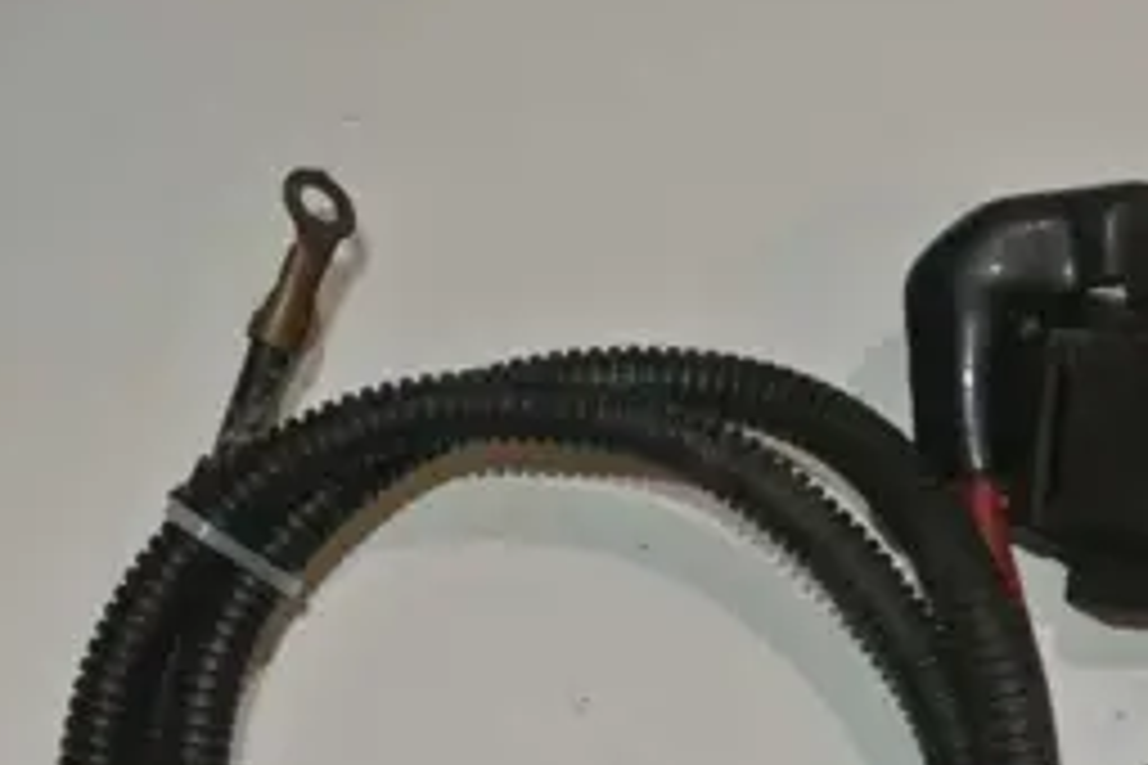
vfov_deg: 14.5
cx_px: 797
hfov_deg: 21.8
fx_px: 2965
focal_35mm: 93
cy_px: 778
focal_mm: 16.3
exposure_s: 1/60
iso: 200
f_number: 4.2
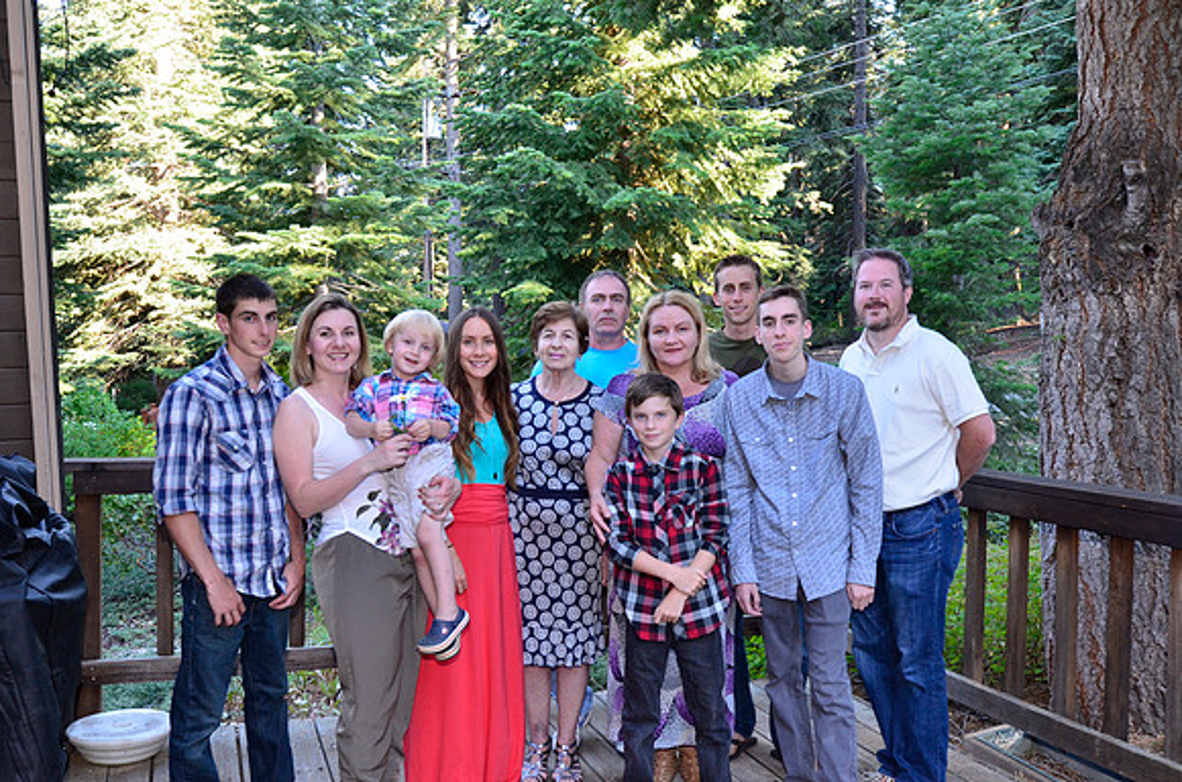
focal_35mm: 36
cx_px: 591
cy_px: 391
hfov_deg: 53.2
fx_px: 1179
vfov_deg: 36.7
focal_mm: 24
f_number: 7.1
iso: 800
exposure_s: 1/60
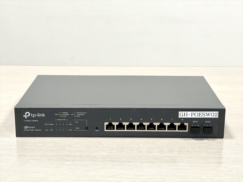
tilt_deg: -16.8
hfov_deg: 30.3
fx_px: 449
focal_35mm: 64
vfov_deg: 22.9
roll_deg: -0.1
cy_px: 91
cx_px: 122
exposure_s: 1/84
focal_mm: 7.5
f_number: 2.2
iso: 160
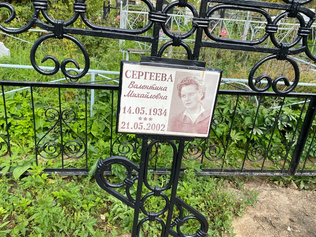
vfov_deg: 45.4
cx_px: 150
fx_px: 283
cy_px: 113
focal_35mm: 31
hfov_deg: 58.3
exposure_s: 1/1182
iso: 32
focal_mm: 4.25
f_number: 1.8
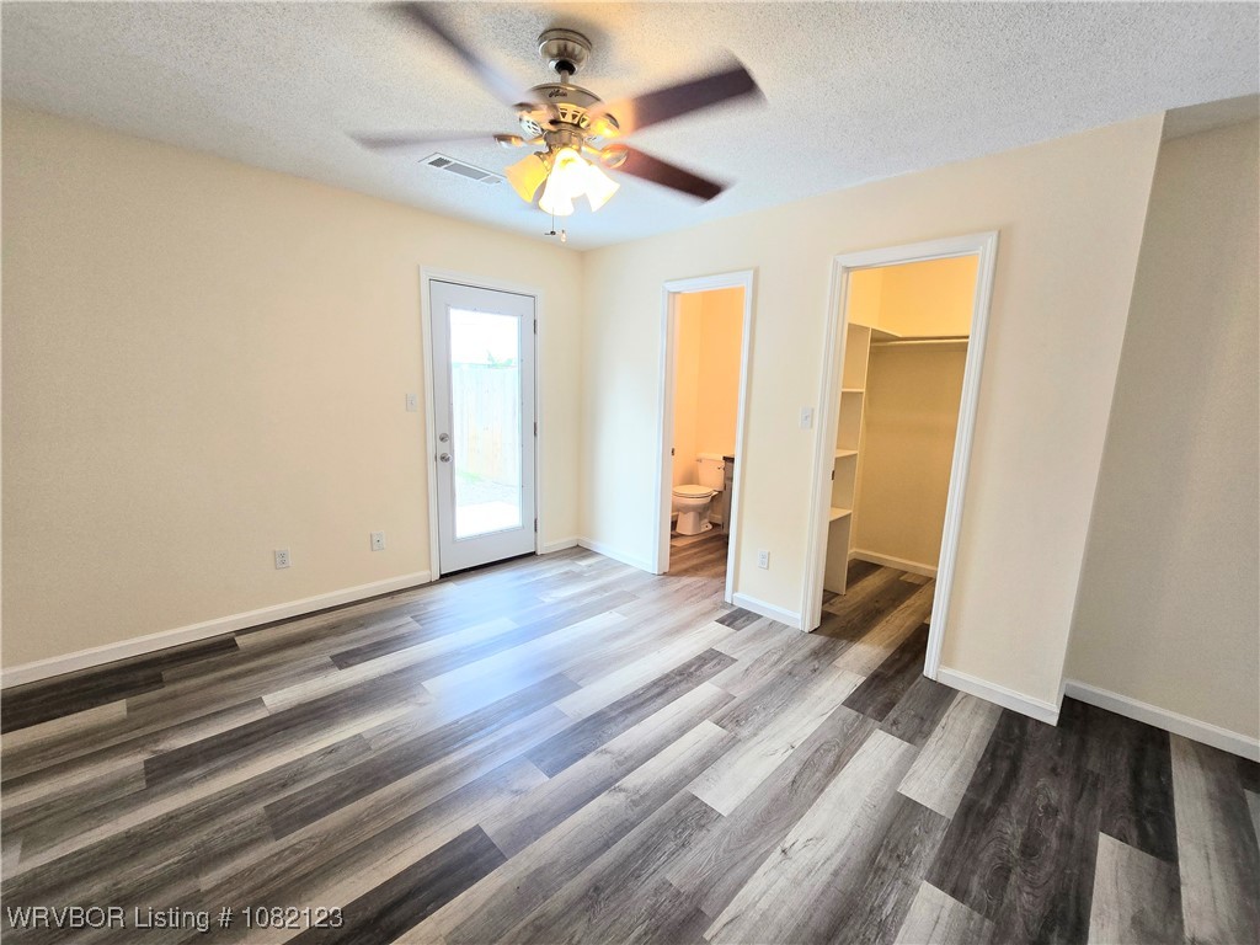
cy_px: 472
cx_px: 630
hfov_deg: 106.2
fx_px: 473
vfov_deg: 89.9
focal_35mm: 13
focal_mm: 2.2
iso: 100
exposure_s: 1/60
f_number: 2.2
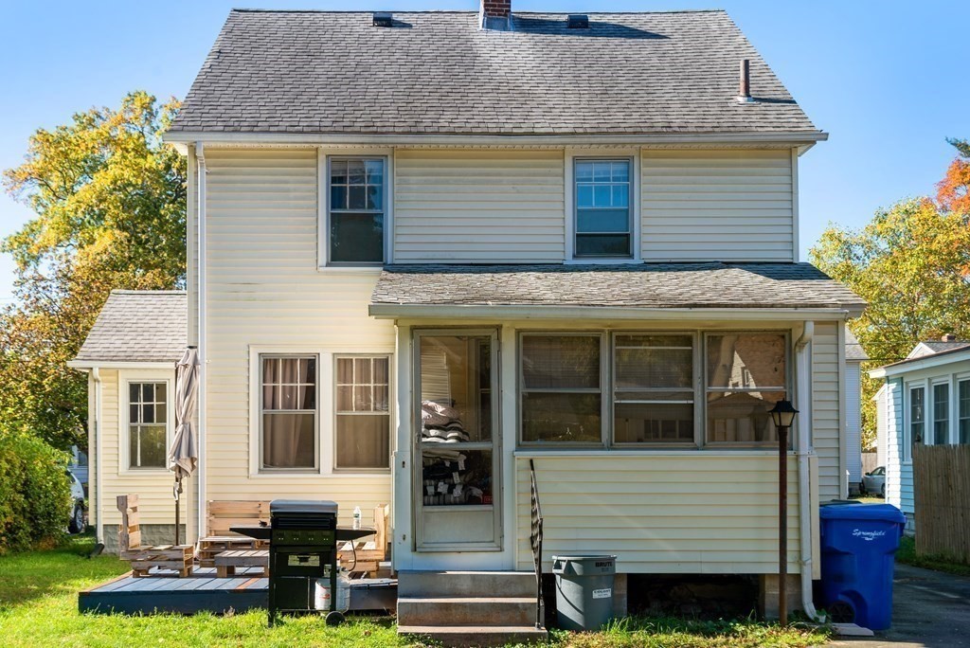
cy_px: 324
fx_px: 1024
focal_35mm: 38
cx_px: 485
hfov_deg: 50.7
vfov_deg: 35.1
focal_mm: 38
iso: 100
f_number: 8
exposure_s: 1/320
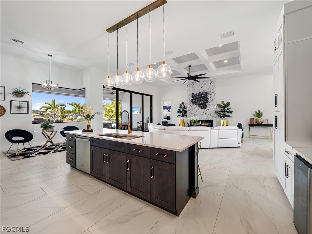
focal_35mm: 14
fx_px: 126
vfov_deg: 85.7
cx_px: 156
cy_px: 117
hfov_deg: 102.1
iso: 200
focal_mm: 7
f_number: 7.1
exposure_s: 1/10
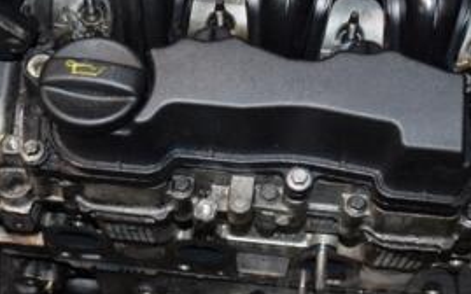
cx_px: 243
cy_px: 63
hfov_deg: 27.5
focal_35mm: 75
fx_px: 963
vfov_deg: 17.2
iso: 800
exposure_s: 1/60
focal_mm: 22
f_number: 5
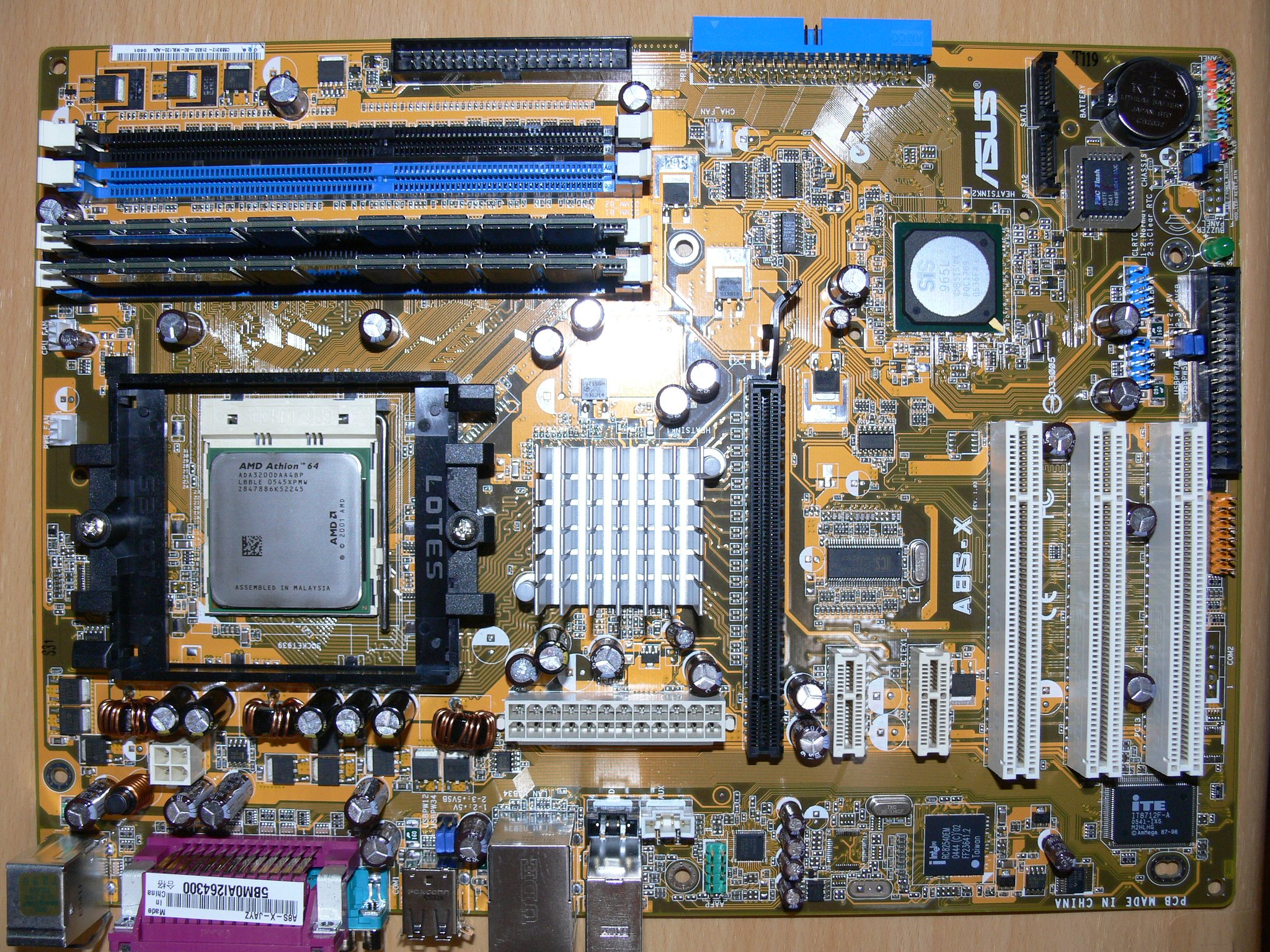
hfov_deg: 52.6
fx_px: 1284
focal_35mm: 35
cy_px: 476
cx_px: 635
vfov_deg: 40.7
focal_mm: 7.4
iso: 80
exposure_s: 1/30
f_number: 4
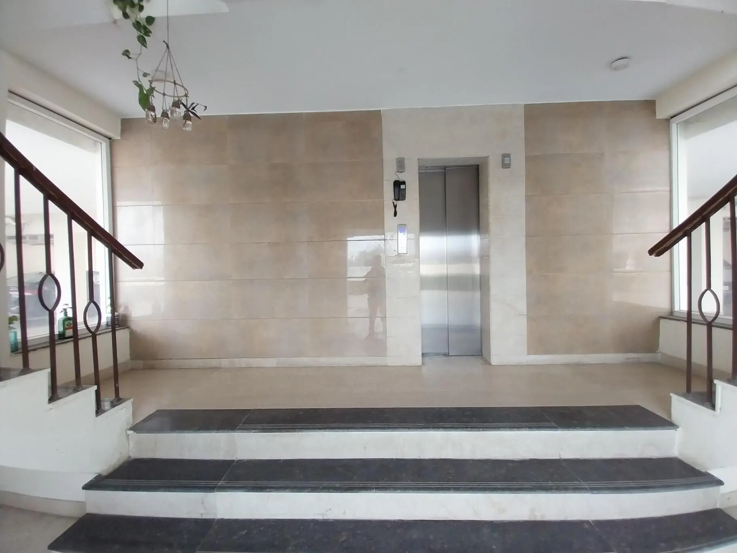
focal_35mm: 13
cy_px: 276
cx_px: 368
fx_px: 277
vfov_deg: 89.9
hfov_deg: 106.2
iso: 100
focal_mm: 1.3
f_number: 2.2
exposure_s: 1/50
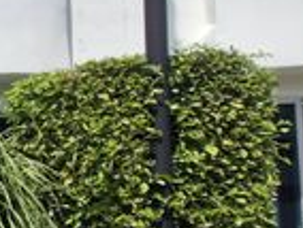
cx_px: -353
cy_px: 162
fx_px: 535
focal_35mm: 61
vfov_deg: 23.9
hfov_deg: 17.4
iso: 50
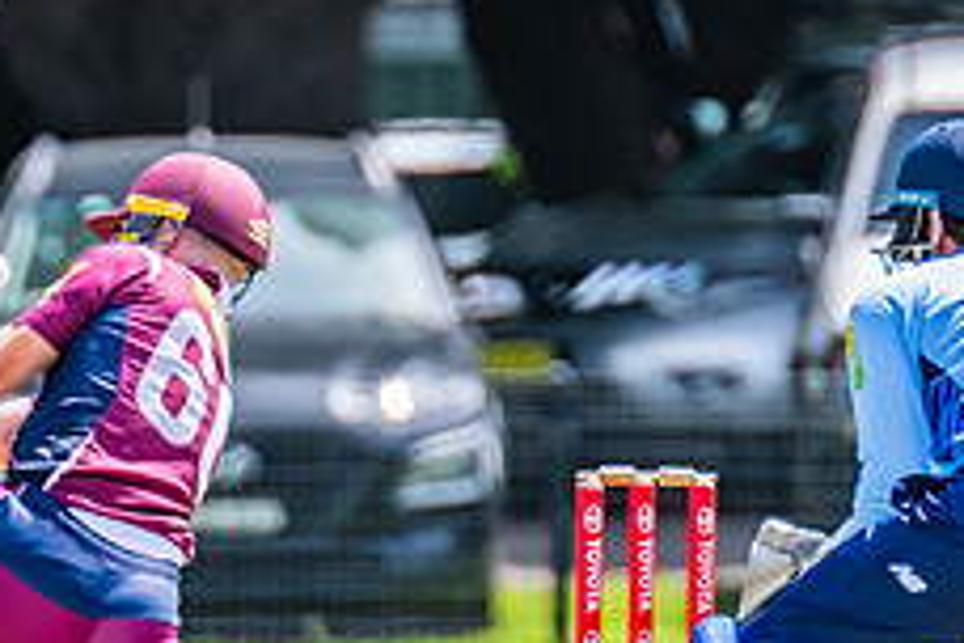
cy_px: 398
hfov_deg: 1.2
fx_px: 47554
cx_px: 185
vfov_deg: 0.8
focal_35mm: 1776
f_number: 8
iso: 800
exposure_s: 1/1250
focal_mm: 600
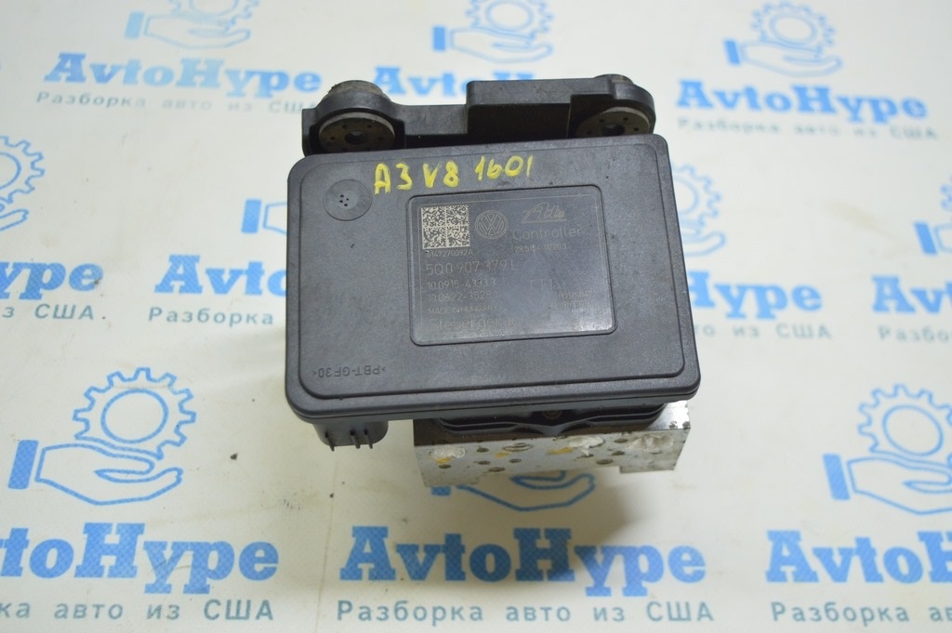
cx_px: 476
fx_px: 1189
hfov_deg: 43.6
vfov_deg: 29.8
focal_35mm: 45
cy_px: 316
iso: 400
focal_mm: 30
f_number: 4.2
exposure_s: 1/40
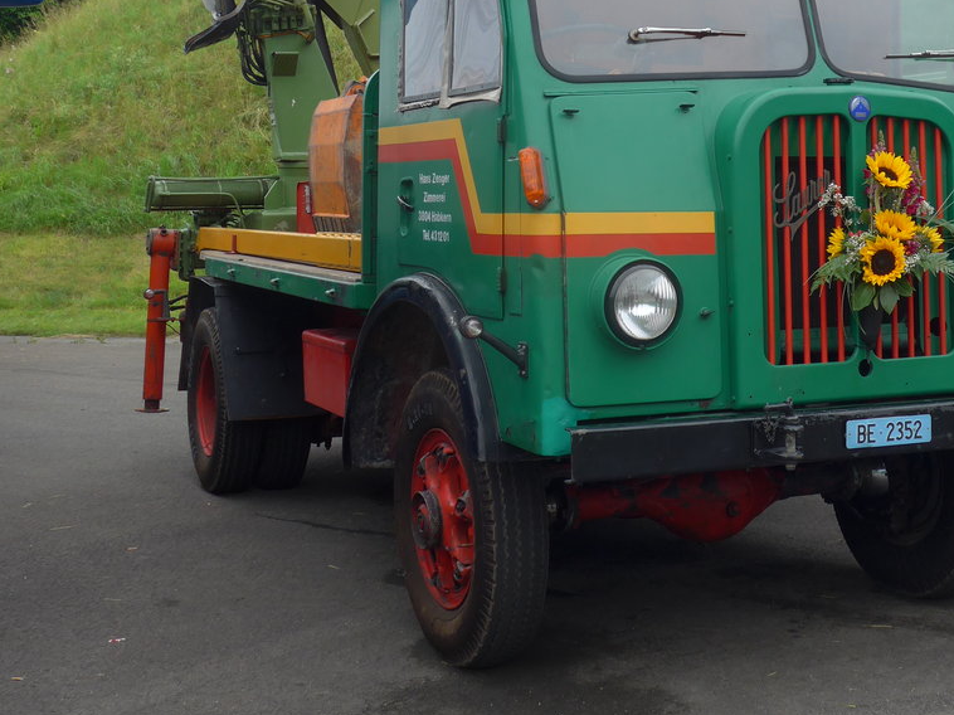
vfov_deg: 25.3
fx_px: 1570
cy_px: 159
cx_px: 675
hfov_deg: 33.3
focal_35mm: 57
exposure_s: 1/400
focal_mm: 7.5
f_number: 2.8
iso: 80
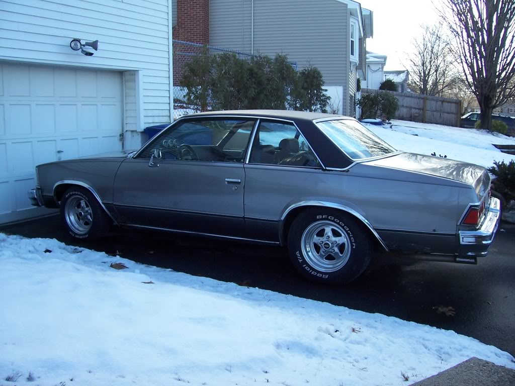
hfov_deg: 54.0
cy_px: 193
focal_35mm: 34
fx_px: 506
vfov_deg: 41.8
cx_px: 258
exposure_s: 1/250
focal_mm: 5.6
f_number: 2.7
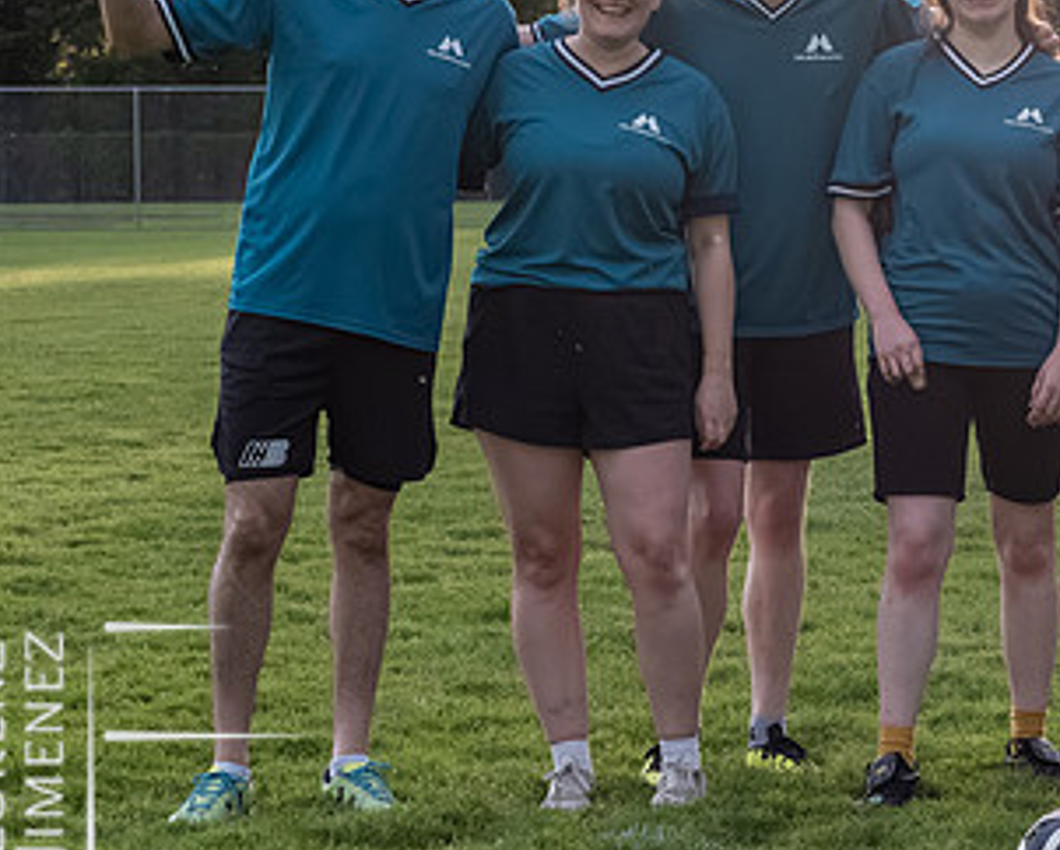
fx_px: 4709
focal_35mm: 150
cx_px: 927
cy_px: 241
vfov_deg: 10.3
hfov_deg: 12.8
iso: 5000
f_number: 5
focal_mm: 40
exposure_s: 1/1000
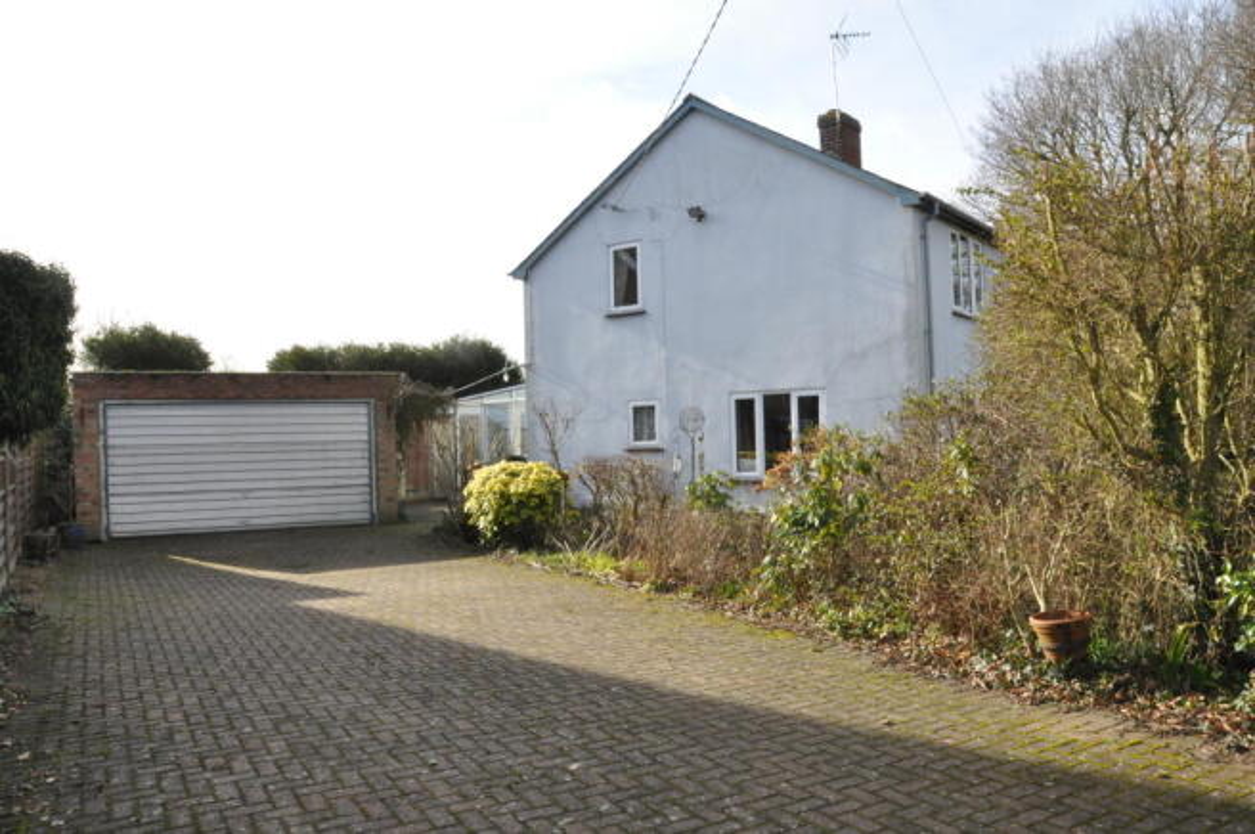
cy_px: 417
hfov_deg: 67.4
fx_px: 940
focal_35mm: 27
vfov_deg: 47.8
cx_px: 628
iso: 1250
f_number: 22
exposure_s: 1/200
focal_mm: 18
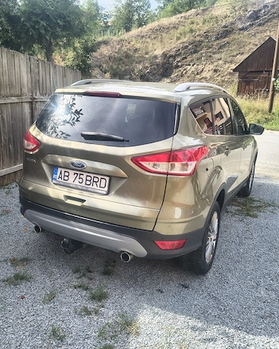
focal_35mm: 32
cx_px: 112
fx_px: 330
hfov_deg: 45.5
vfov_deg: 55.7
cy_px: 173
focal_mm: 5.56
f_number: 1.8
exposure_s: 1/574
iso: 100
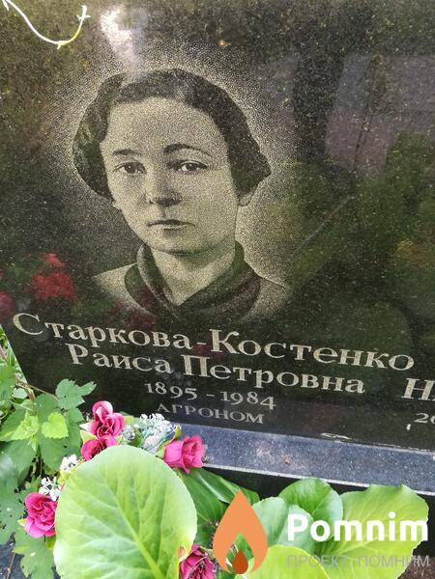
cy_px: 290
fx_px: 553
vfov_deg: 55.4
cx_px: 218
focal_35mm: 33
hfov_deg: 42.9
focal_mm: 3.83
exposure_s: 1/33.3
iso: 160
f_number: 2.2
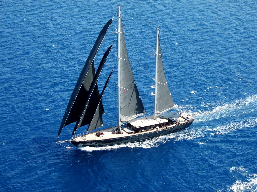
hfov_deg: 19.6
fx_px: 742
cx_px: 128
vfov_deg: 14.8
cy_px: 96
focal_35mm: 100
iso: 80
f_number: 5.4
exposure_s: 1/250
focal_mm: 17.9
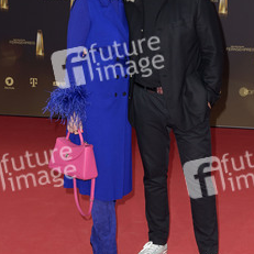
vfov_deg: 21.4
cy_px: 118
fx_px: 672
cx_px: 140
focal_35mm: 81
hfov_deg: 21.4
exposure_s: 1/250
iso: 800
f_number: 6.3
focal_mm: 55
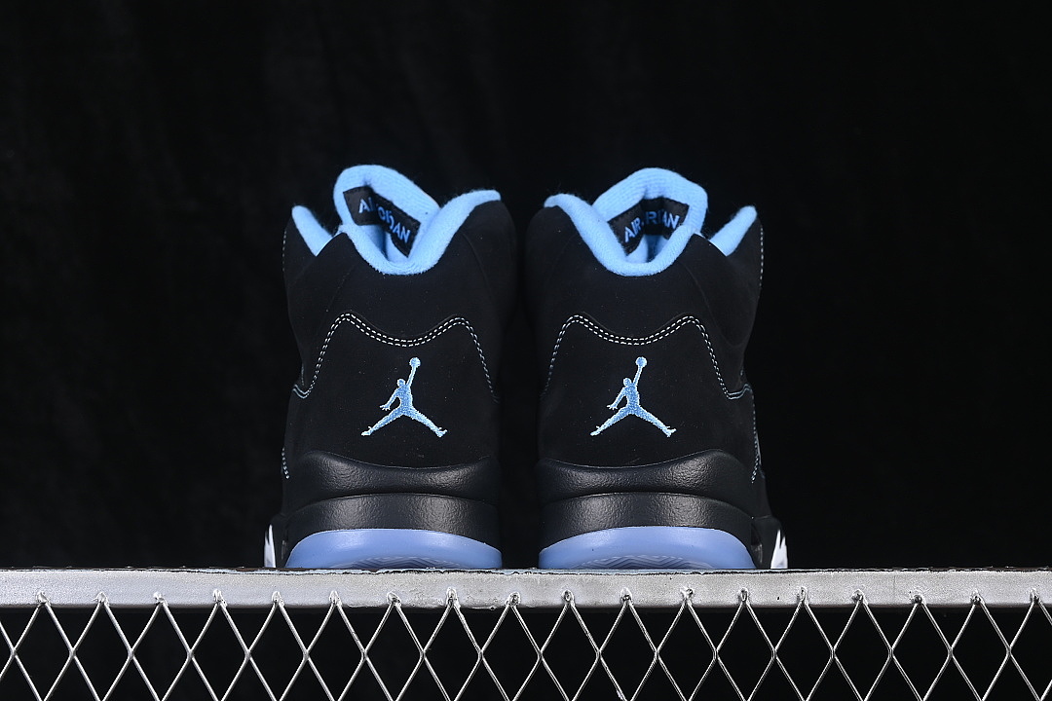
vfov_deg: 18.2
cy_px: 350
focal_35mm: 75
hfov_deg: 27.0
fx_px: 2191
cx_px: 526
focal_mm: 50
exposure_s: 1/60
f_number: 6.3
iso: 160
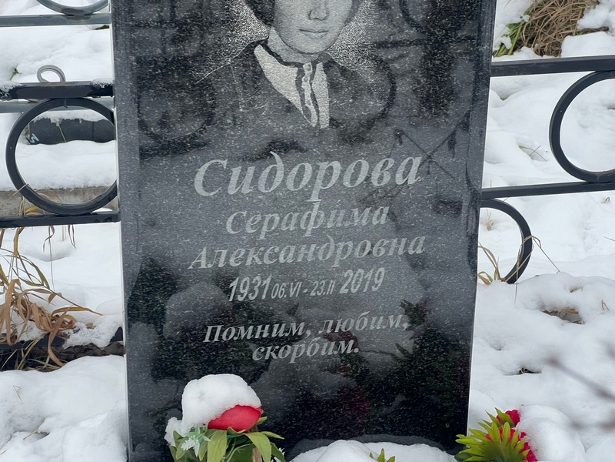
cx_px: 308
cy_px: 231
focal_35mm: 77
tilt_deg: -24.3
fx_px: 1368
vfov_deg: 19.1
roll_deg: -1.8
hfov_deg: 25.3
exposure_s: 1/99
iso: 64
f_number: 2.8
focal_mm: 9
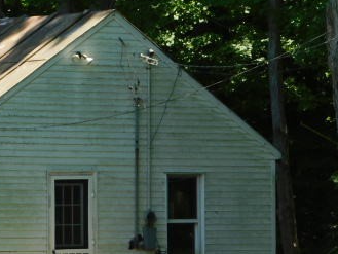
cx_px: 34
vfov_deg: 4.5
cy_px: 166
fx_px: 3233
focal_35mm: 331
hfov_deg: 6.0
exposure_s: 1/160
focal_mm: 30.1
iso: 125
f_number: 5.3
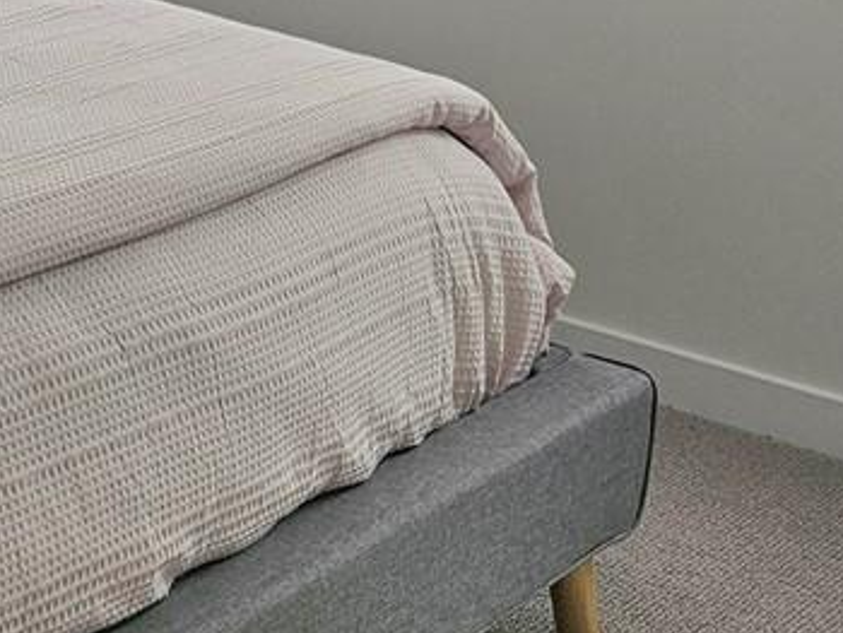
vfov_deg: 12.3
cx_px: -279
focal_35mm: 105
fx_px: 2559
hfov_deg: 17.5
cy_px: -688
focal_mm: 6.3
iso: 16
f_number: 1.7
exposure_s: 1/120
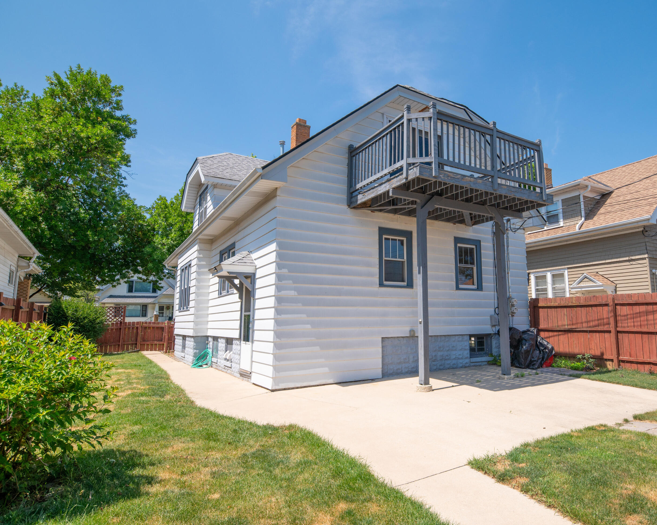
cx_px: 392
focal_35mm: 23
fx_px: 447
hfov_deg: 71.9
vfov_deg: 60.9
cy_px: 259
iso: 320
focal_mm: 20
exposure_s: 1/1000
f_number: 8
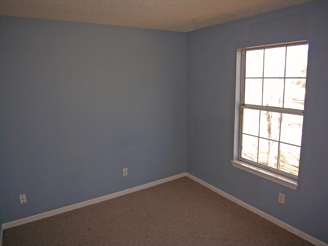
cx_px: 164
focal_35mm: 24
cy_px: 123
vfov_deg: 56.8
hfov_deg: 71.6
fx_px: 227
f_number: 2.6
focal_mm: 6.1
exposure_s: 1/60.1
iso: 50
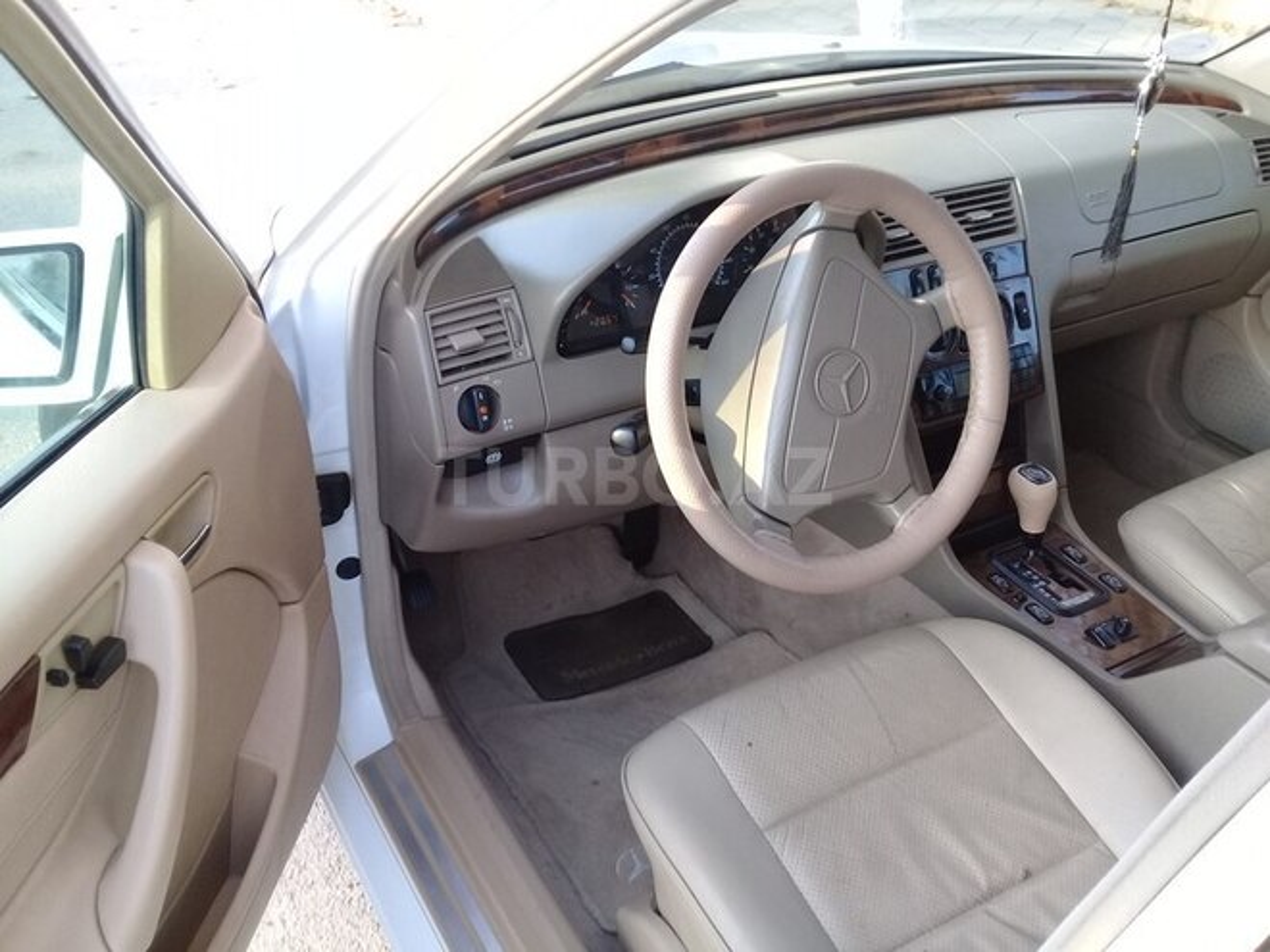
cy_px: 476
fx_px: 1137
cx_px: 635
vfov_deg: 45.4
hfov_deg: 58.4
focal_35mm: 31
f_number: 2.2
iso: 50
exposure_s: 1/50
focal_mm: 3.3
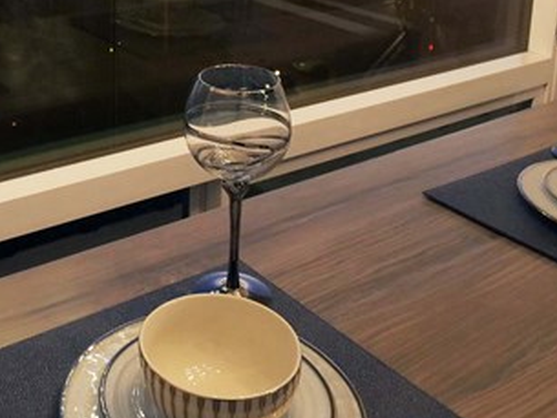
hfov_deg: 38.9
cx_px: 115
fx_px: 757
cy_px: -20
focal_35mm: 47
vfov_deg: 28.6
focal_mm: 7
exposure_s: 1/60
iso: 200
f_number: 2.8
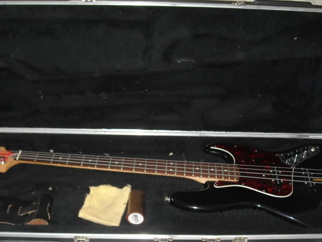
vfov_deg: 28.4
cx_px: 149
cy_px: 162
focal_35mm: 51
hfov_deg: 37.5
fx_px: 475
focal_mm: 5.7
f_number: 2.8
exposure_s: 1/60
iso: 200
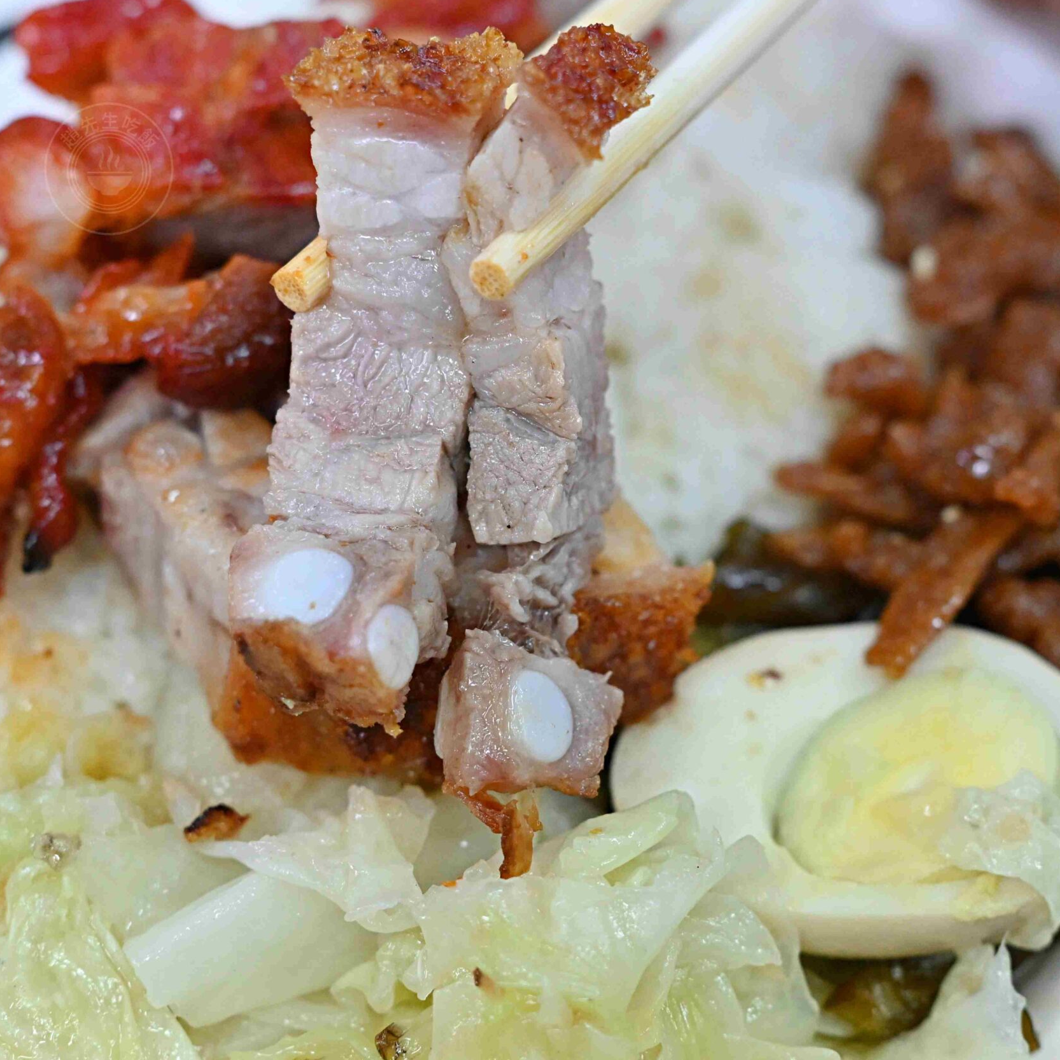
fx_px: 3395
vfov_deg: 17.7
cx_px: 588
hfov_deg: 17.7
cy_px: 517
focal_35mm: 98
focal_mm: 50
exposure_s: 1/200
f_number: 3.2
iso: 1600
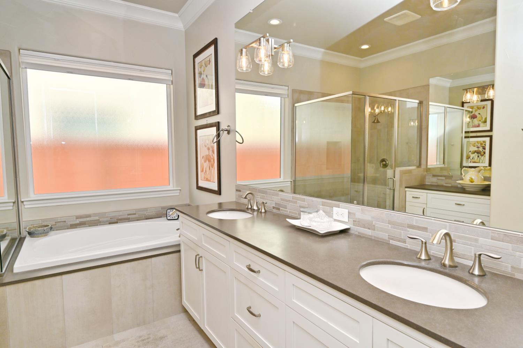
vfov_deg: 60.6
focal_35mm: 20
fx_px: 298
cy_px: 174
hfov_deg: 82.6
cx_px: 262
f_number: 6.3
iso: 100
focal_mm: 20.5
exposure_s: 1/160
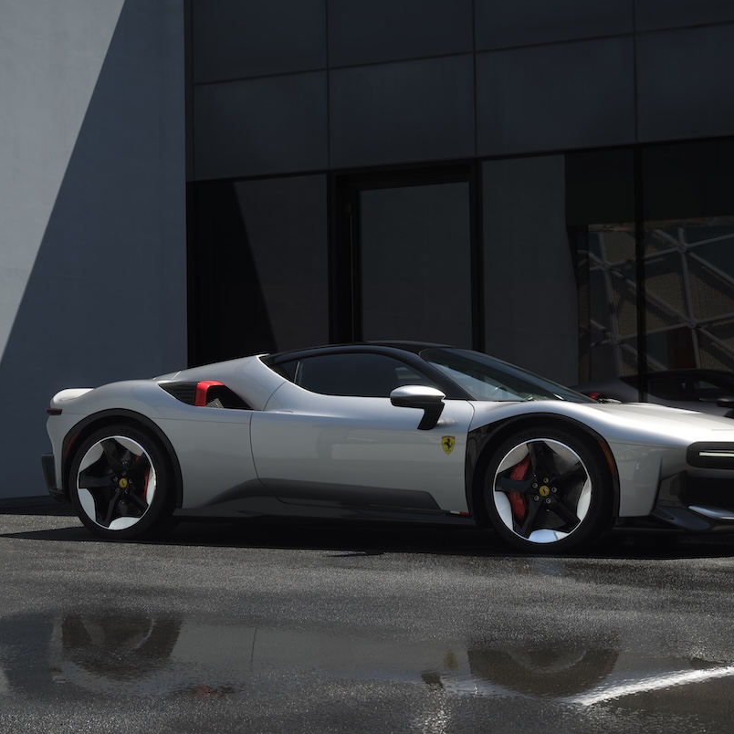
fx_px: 1487
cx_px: 429
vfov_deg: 27.7
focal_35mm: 62
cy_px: 365
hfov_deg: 27.7
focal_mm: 59.6
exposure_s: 1/400
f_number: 11
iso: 500
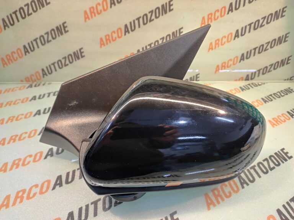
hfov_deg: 91.1
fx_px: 144
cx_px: 147
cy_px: 110
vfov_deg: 74.7
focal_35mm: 17
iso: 1681
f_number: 1.79
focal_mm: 4.74
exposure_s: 1/25
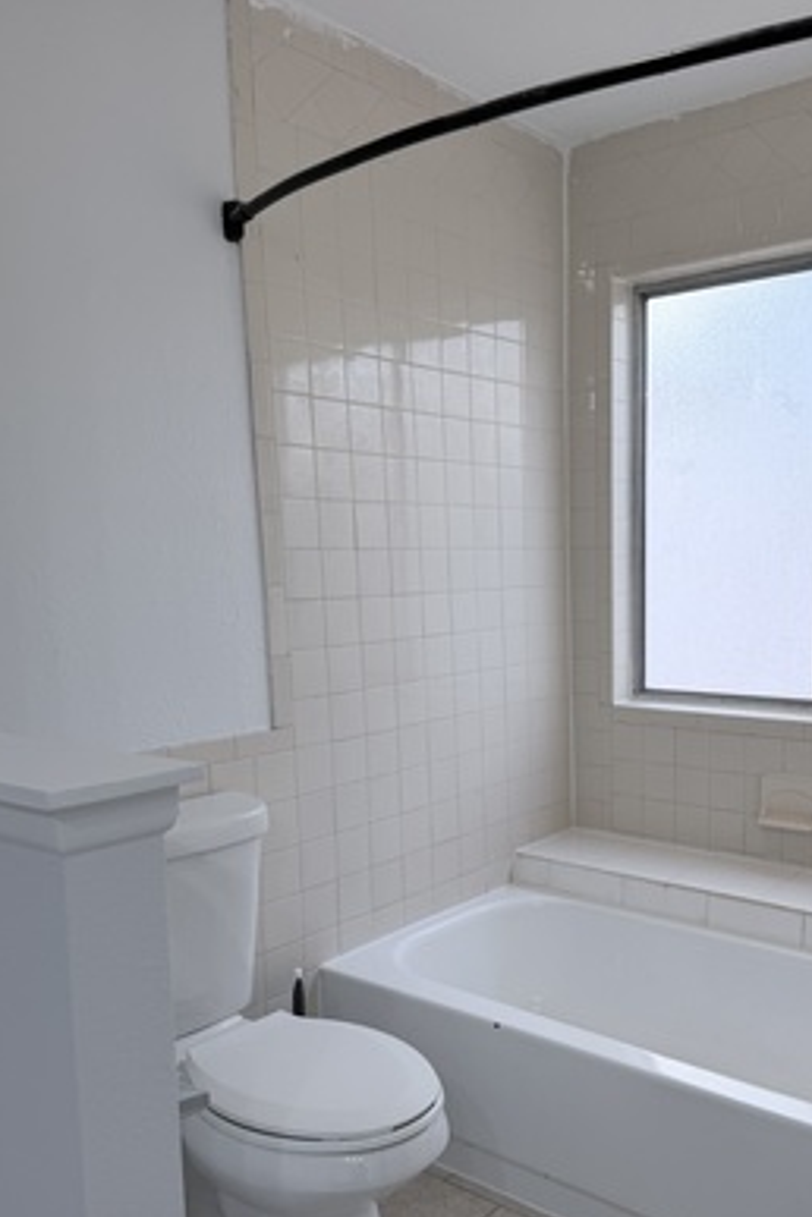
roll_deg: +0.0
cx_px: 532
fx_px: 1049
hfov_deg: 41.8
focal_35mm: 31
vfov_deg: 60.0
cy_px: 701
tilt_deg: -9.7
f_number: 1.78
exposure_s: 1/182
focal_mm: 6.76
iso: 100
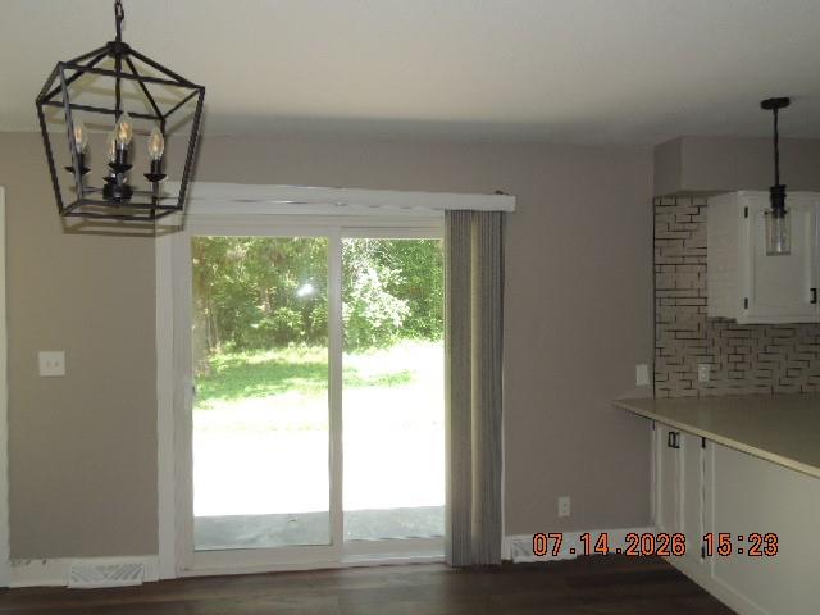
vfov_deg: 46.8
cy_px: 308
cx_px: 410
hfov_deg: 60.0
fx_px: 711
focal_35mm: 30
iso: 100
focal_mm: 5.3
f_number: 3.1
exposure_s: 1/40
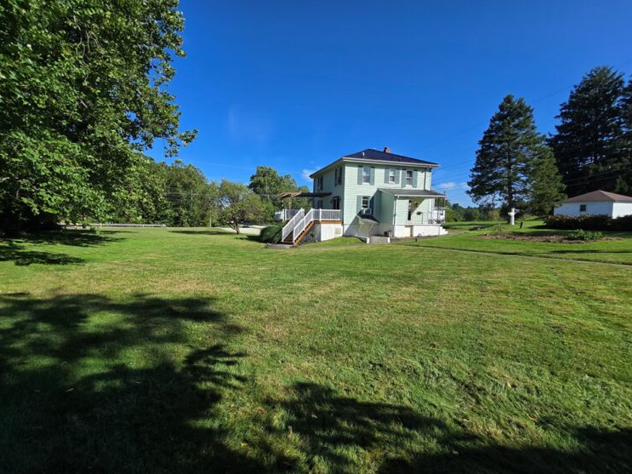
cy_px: 249
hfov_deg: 101.9
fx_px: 256
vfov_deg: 85.6
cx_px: 294
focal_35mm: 14
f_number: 2.2
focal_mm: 2.2
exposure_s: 1/2524
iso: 50
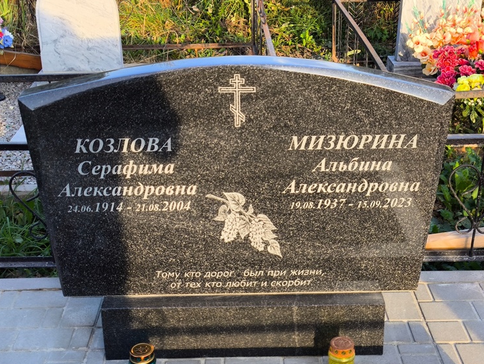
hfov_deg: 35.5
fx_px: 756
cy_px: 179
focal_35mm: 54
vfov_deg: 27.1
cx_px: 254
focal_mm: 4.71
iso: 50
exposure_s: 1/264
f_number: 1.7
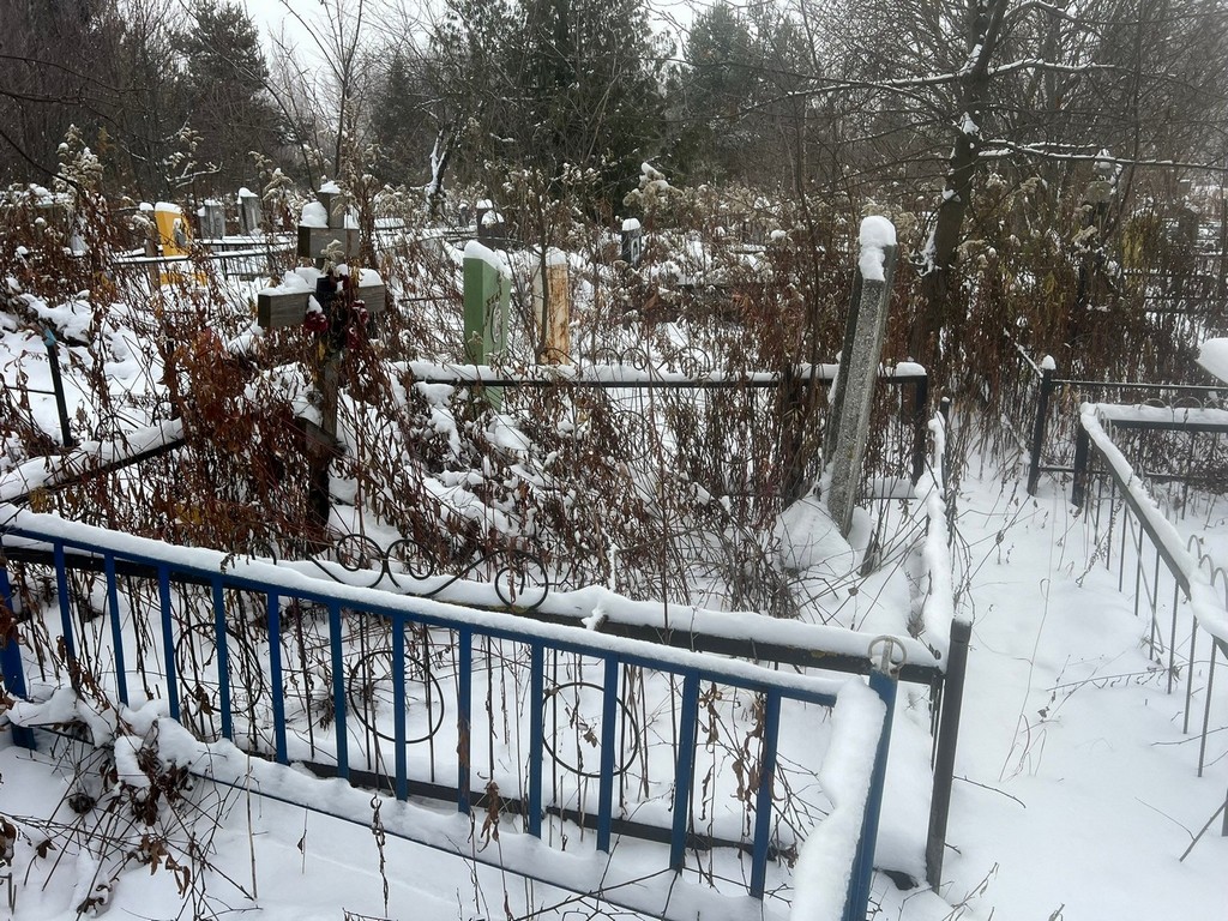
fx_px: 922
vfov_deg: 53.1
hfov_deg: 67.3
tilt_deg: -16.4
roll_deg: +1.6
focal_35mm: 26
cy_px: 460
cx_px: 614
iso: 50
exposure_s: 1/743
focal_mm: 5.7
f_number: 1.5
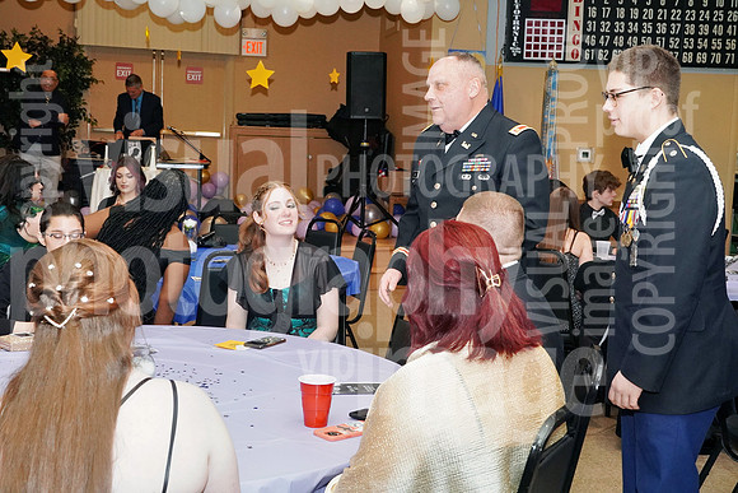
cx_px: 369
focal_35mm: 50
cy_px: 246
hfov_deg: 40.0
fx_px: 1015
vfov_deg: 27.3
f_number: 7.1
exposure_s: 1/80
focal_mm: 33
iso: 3200
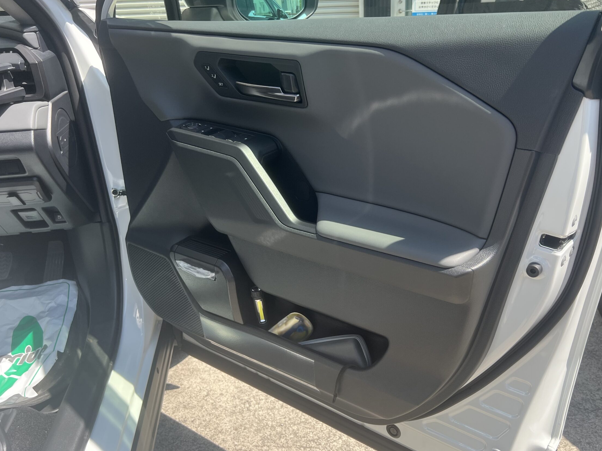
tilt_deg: -24.2
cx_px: 331
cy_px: 249
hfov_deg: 59.8
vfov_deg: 46.7
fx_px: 522
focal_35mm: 30
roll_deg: +2.2
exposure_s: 1/859
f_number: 1.5
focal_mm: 5.7
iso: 50
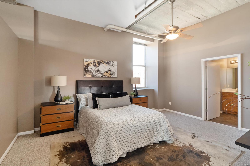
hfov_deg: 96.7
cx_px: 125
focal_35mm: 16
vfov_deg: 73.7
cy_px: 83
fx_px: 111
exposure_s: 1/2
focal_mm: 8
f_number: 8
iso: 400
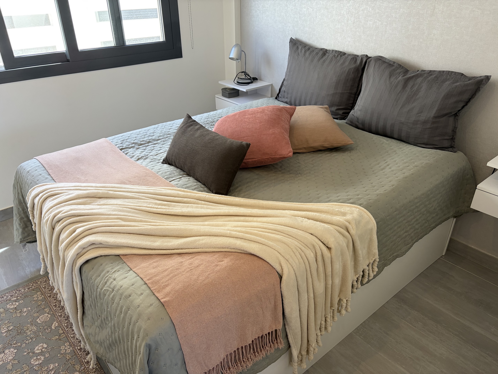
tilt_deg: -28.2
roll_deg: +0.1
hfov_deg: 67.3
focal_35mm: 26
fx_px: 374
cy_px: 187
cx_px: 249
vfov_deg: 53.1
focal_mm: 5.96
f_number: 1.6
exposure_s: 1/121
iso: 125
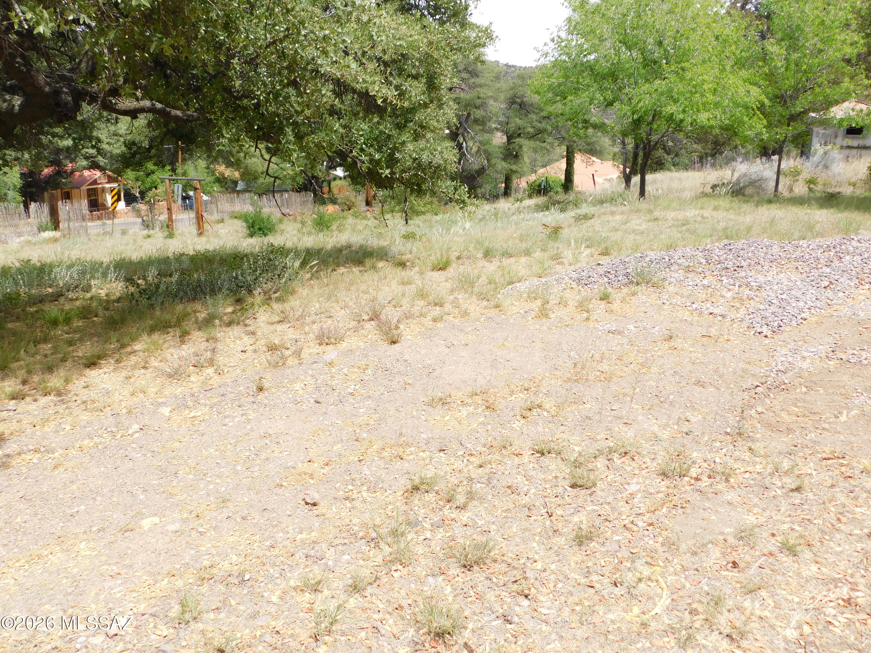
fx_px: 755
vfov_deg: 46.8
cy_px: 326
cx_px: 436
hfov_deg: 60.0
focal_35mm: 30
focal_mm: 5.3
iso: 125
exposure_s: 1/800
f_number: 3.2
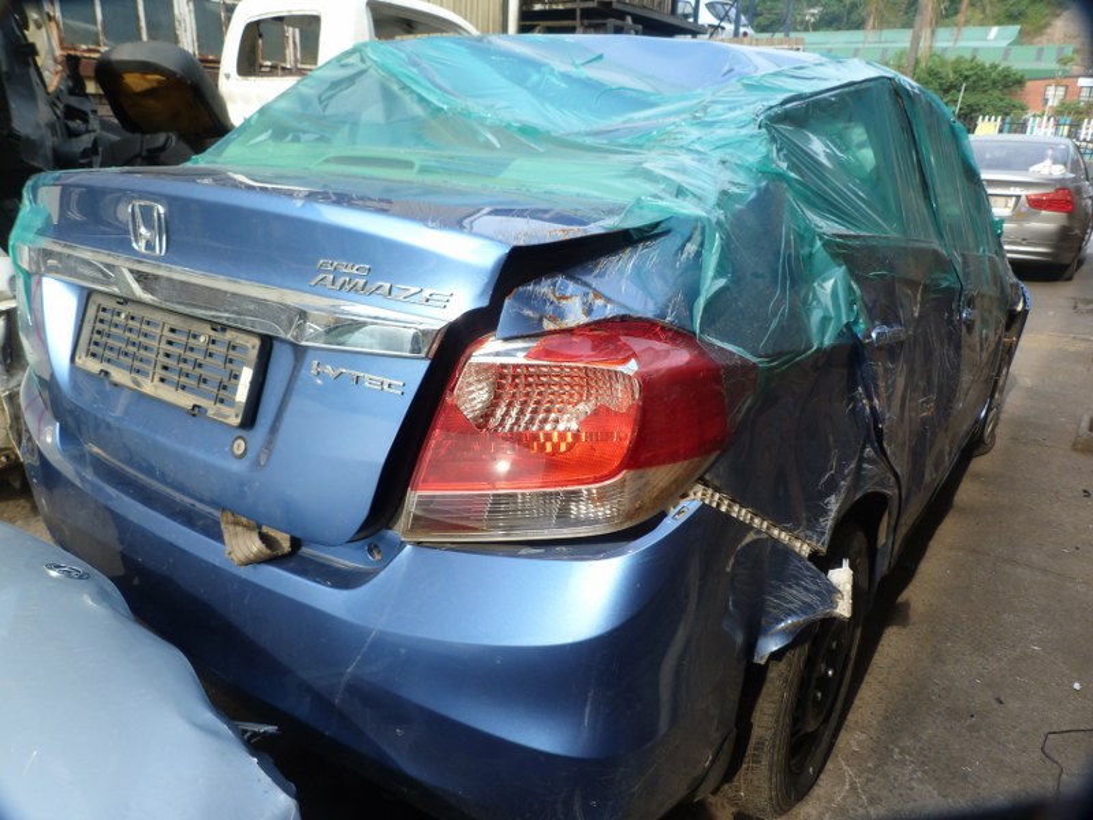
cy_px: 410
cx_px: 546
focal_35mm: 25
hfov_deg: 69.4
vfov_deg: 54.9
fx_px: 789
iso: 80
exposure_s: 1/100
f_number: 3.6
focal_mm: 4.5
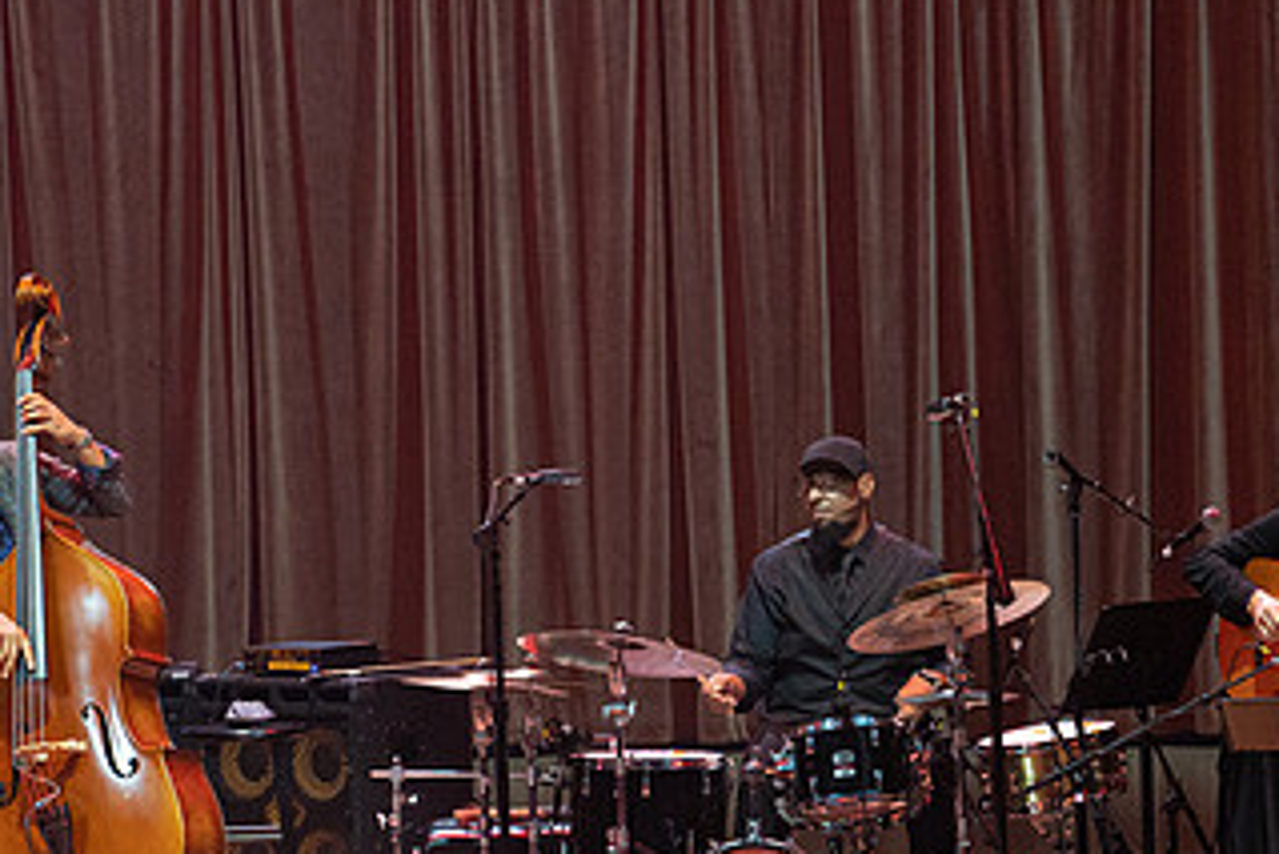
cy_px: 495
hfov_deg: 5.7
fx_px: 12937
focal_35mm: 364
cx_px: 826
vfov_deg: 3.8
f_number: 5
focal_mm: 200
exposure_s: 1/250
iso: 2500
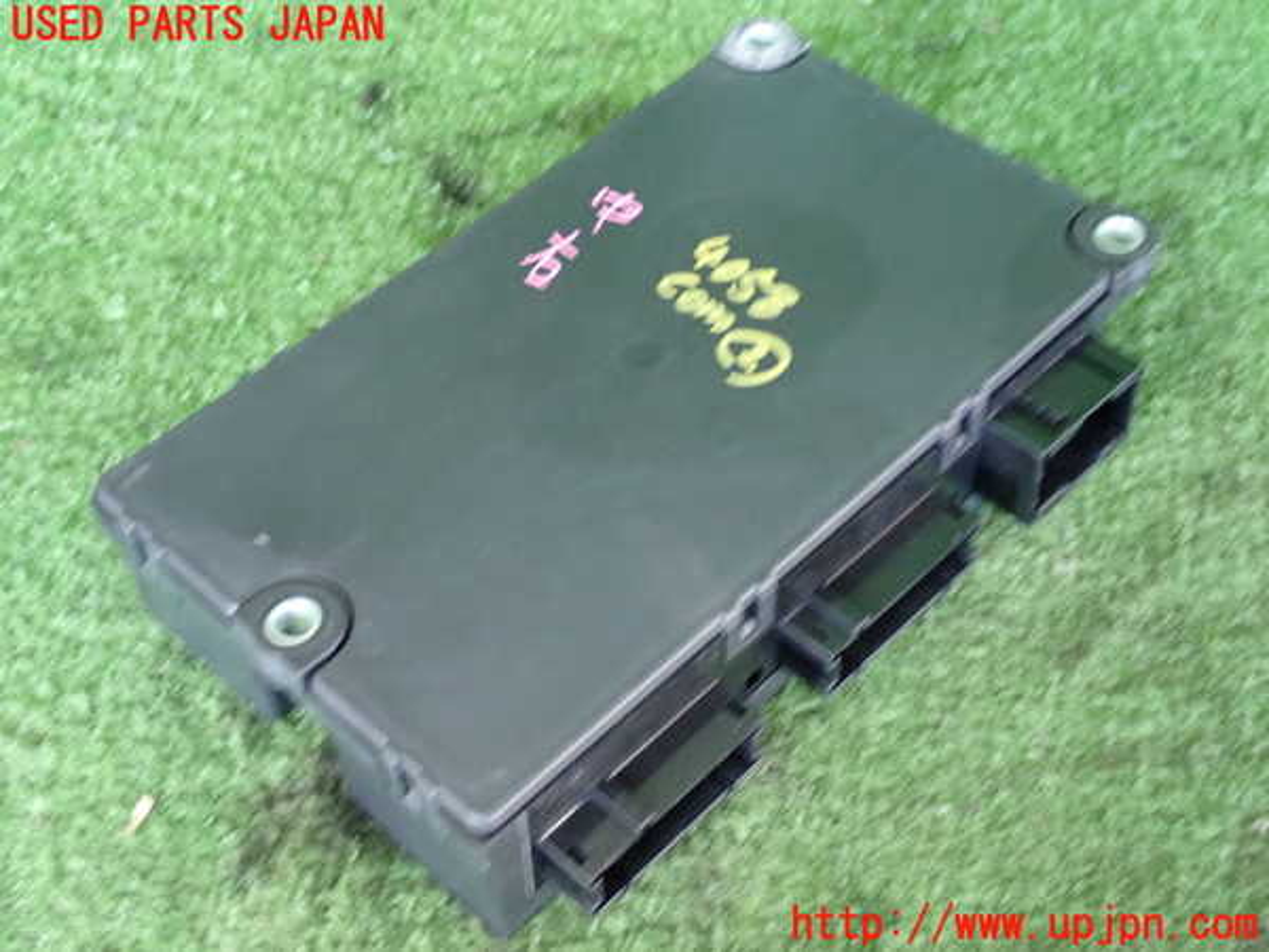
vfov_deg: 27.0
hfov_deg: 35.5
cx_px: 634
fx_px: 1980
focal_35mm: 54
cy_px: 476
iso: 800
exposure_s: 1/30
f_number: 3.3
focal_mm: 9.65
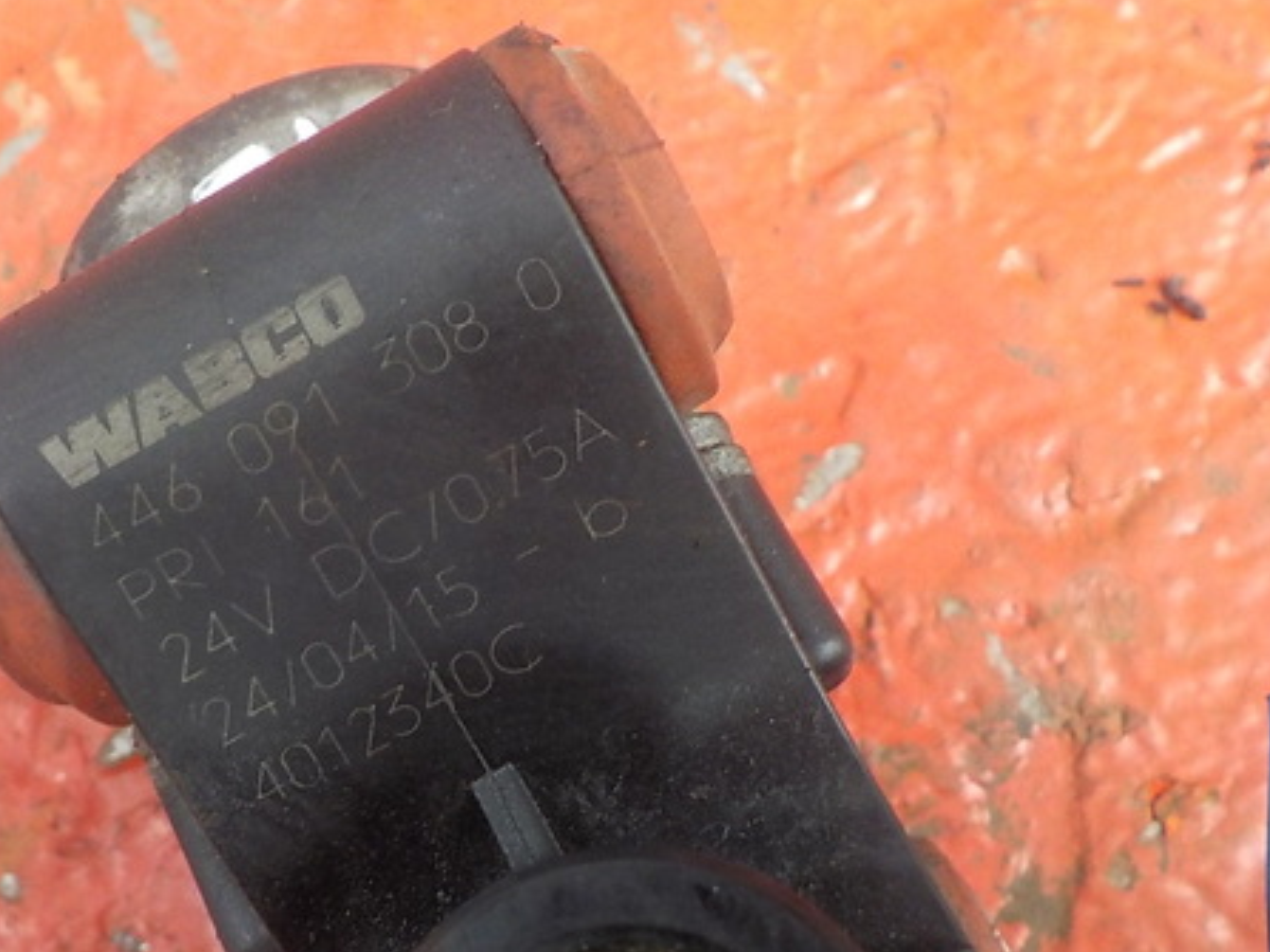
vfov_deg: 33.5
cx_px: 429
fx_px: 1577
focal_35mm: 43
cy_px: 568
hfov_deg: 43.3
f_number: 3.3
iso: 320
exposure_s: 1/30
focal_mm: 4.1
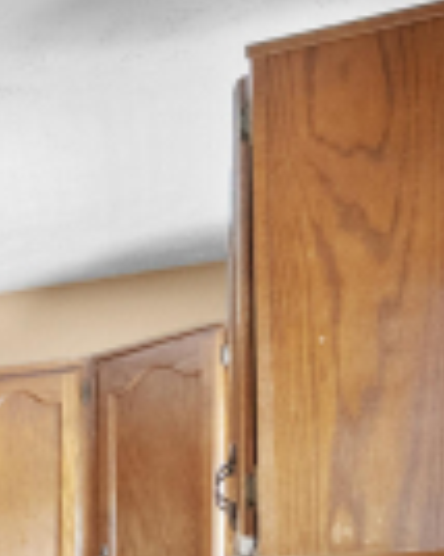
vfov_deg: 20.9
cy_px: 701
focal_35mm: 84
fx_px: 1381
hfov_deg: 11.6
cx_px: -844
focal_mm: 16
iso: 800
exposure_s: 1.6
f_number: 11
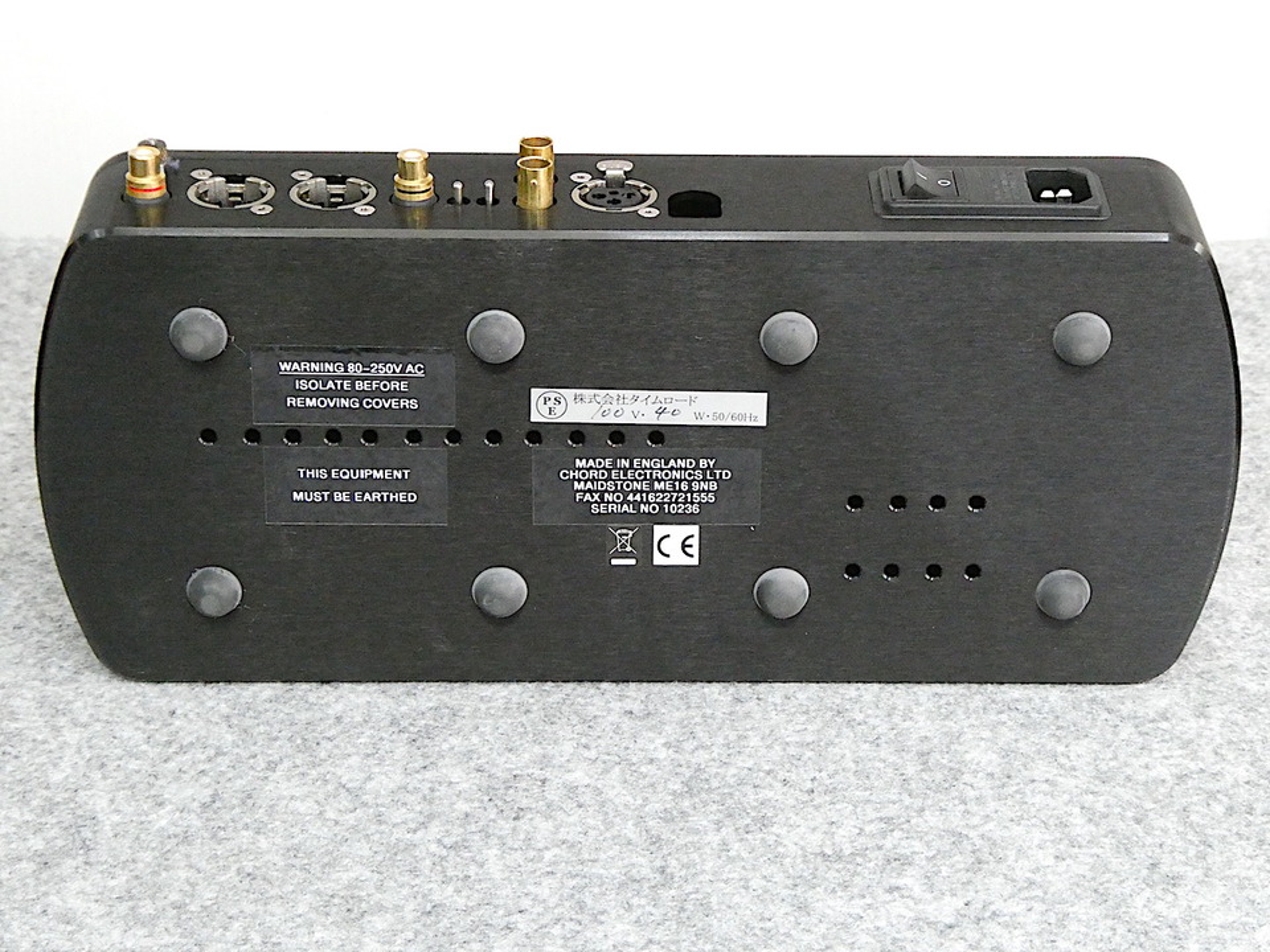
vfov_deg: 17.6
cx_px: 635
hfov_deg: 23.3
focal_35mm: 84
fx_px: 3082
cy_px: 476
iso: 1600
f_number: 4.8
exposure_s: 1/50
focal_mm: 15
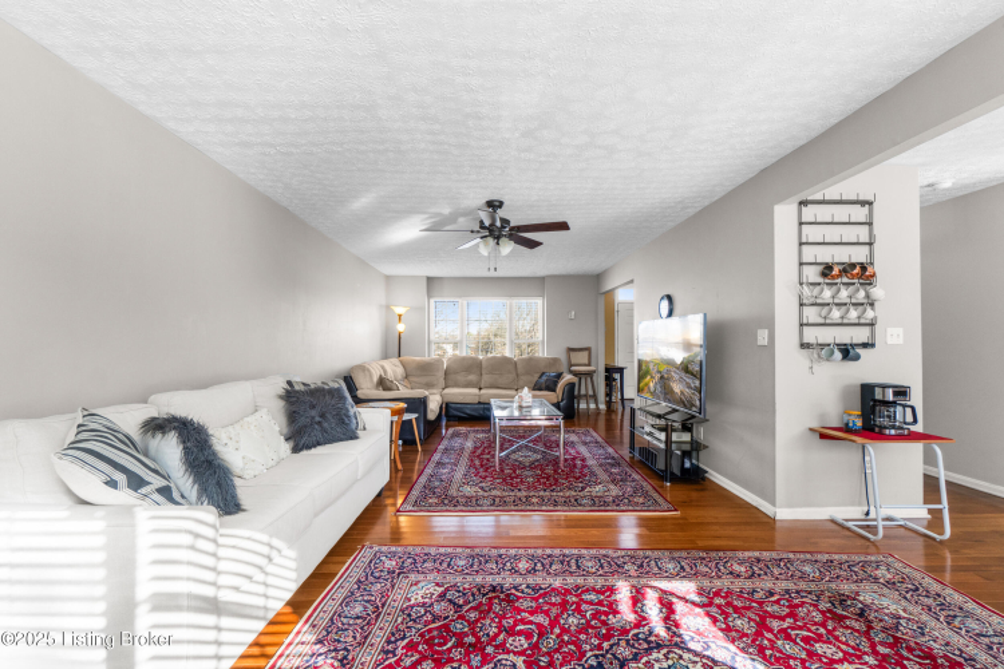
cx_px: 502
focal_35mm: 15
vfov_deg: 77.3
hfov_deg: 100.4
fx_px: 418
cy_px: 334
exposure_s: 1/20
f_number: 8
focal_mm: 10
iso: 400
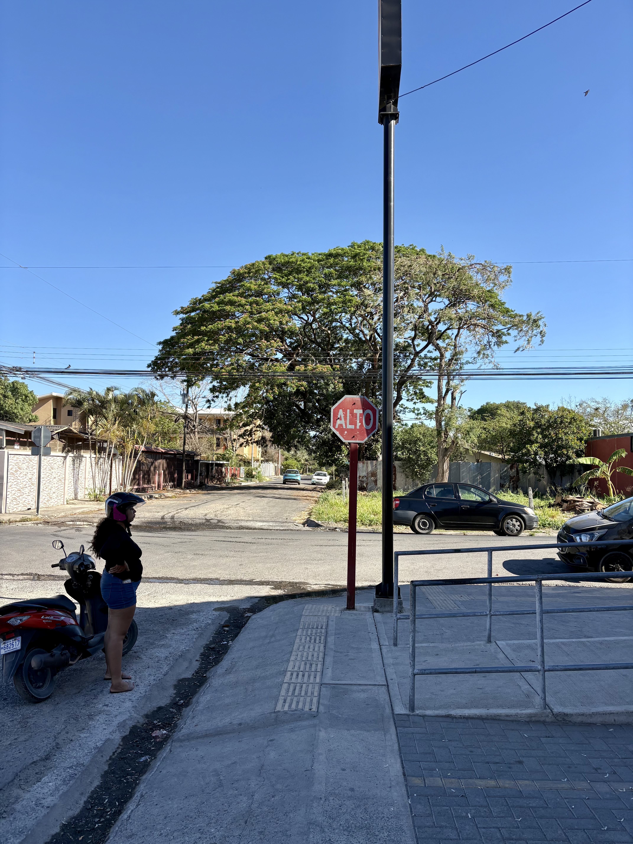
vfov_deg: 67.3
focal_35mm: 26
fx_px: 634
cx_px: 316
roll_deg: -1.2
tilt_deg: +3.2
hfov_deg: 53.1
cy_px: 422
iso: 50
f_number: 1.6
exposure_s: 1/2141
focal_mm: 5.96
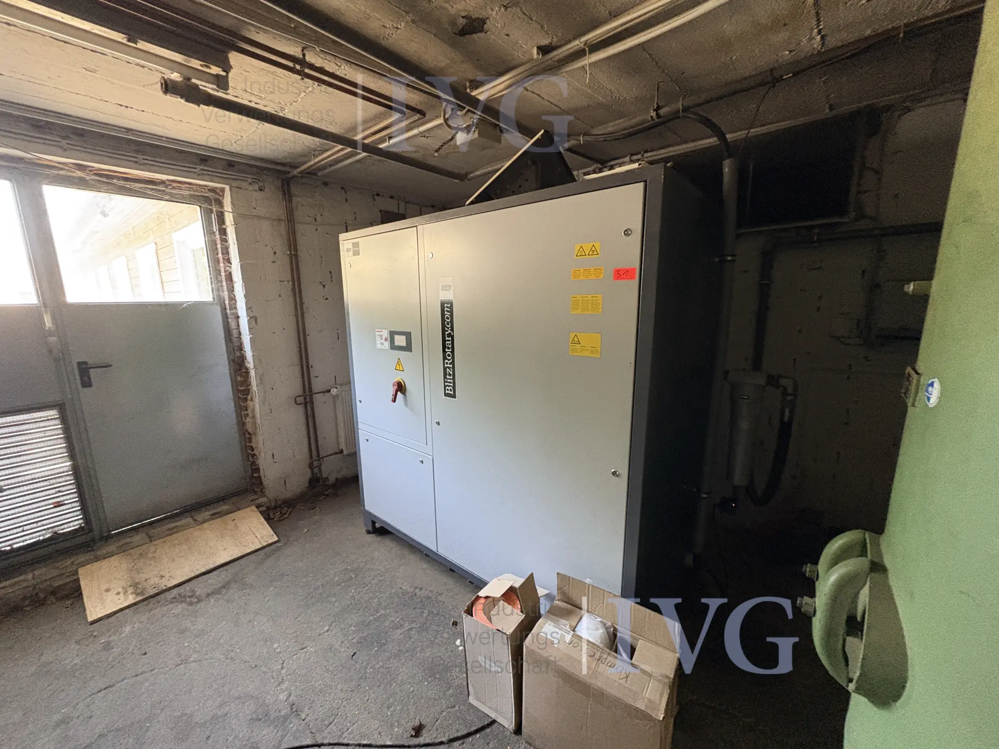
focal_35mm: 14
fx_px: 404
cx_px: 500
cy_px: 374
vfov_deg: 85.7
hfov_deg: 102.1
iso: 500
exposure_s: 1/60
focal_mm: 2.22
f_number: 2.2
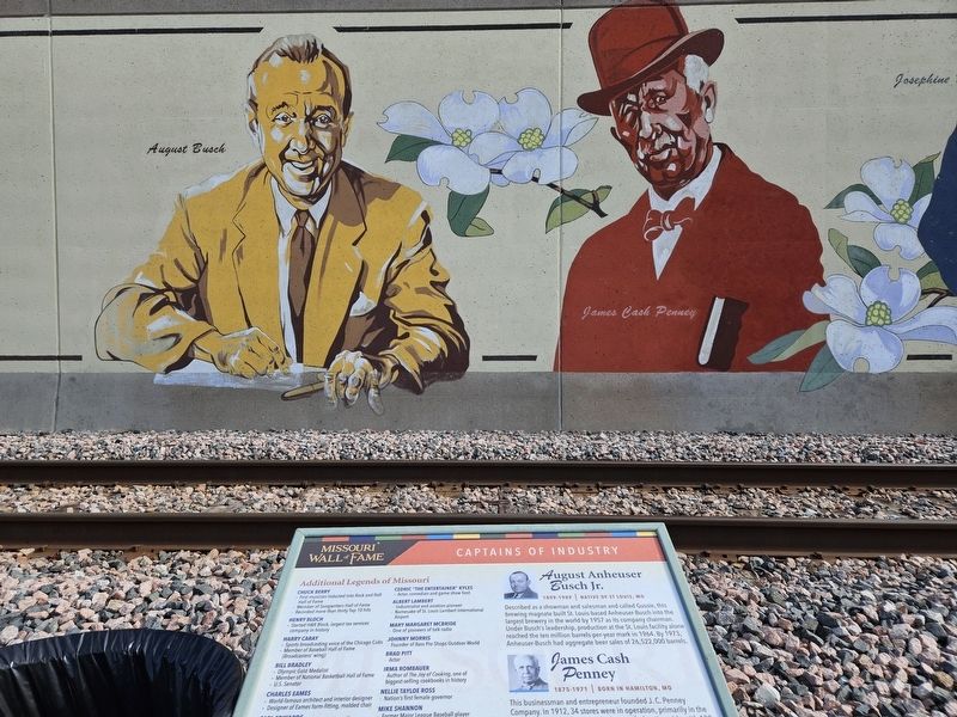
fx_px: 636
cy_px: 358
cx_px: 478
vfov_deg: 58.9
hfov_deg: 73.9
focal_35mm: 23
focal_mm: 5.4
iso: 25
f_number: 1.8
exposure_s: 1/992
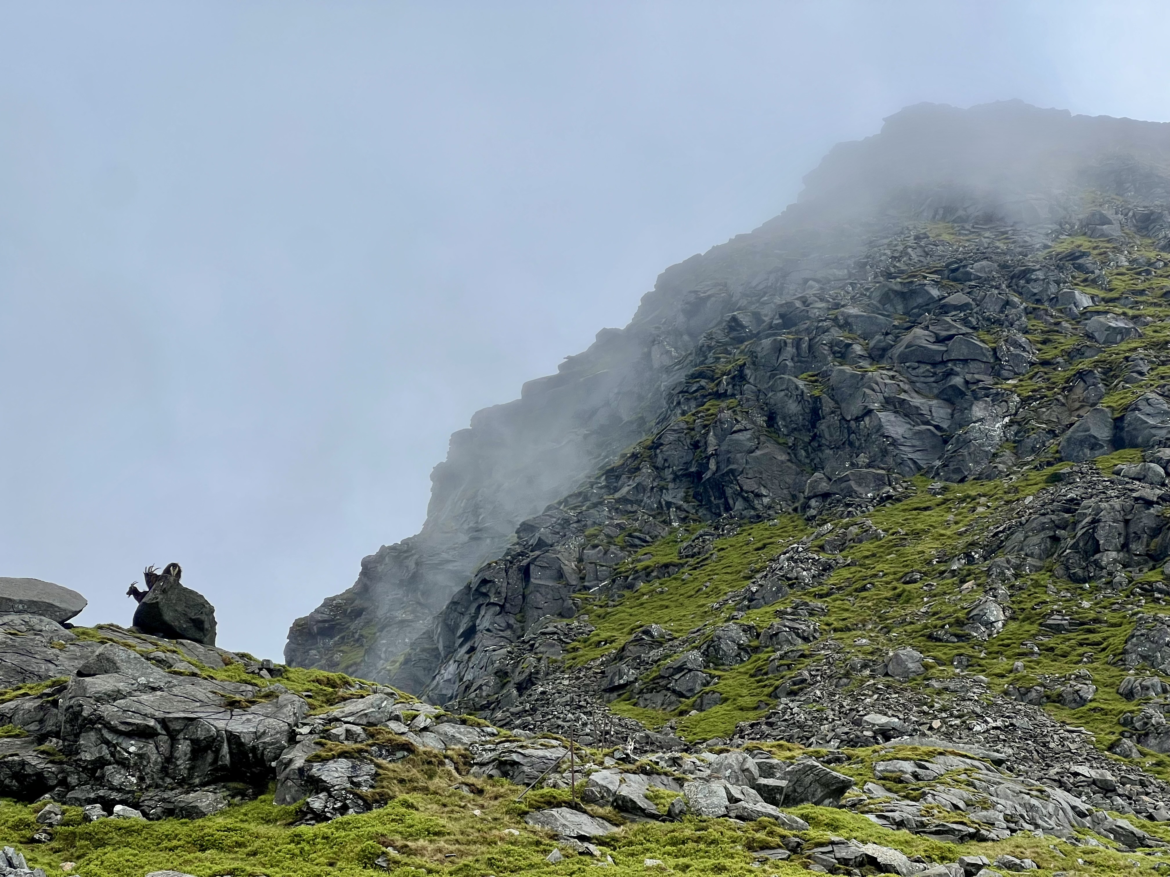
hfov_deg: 25.3
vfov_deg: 19.1
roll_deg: +3.1
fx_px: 2603
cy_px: 438
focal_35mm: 77
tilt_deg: +25.2
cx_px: 585
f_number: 2.8
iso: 32
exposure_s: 1/488
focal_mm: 9
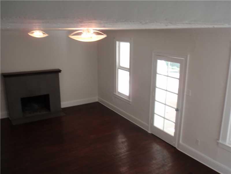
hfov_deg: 54.0
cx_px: 116
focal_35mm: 34
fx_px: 227
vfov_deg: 41.8
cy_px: 87
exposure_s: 1/40
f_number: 3.5
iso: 80
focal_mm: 6.07
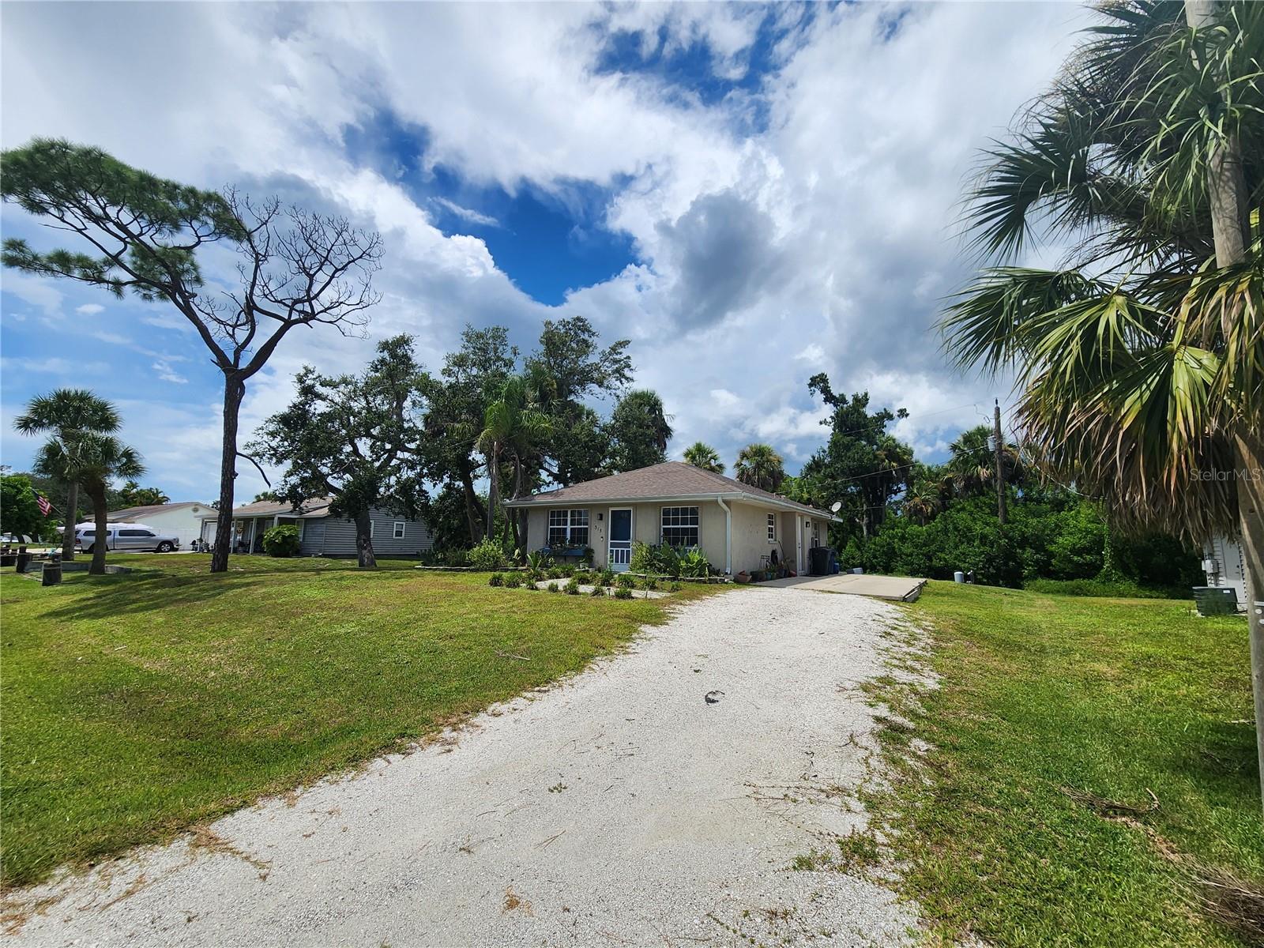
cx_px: 632
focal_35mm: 13
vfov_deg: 89.9
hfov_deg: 106.2
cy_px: 474
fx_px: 475
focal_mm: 2.2
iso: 50
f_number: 2.2
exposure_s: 1/3647
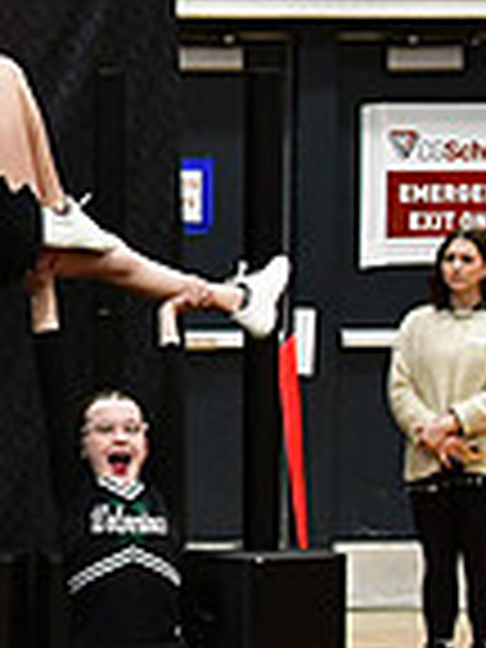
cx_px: -792
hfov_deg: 3.6
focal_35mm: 408
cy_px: 304
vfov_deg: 4.9
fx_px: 7638
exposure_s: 1/500
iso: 4000
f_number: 3.5
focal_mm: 70
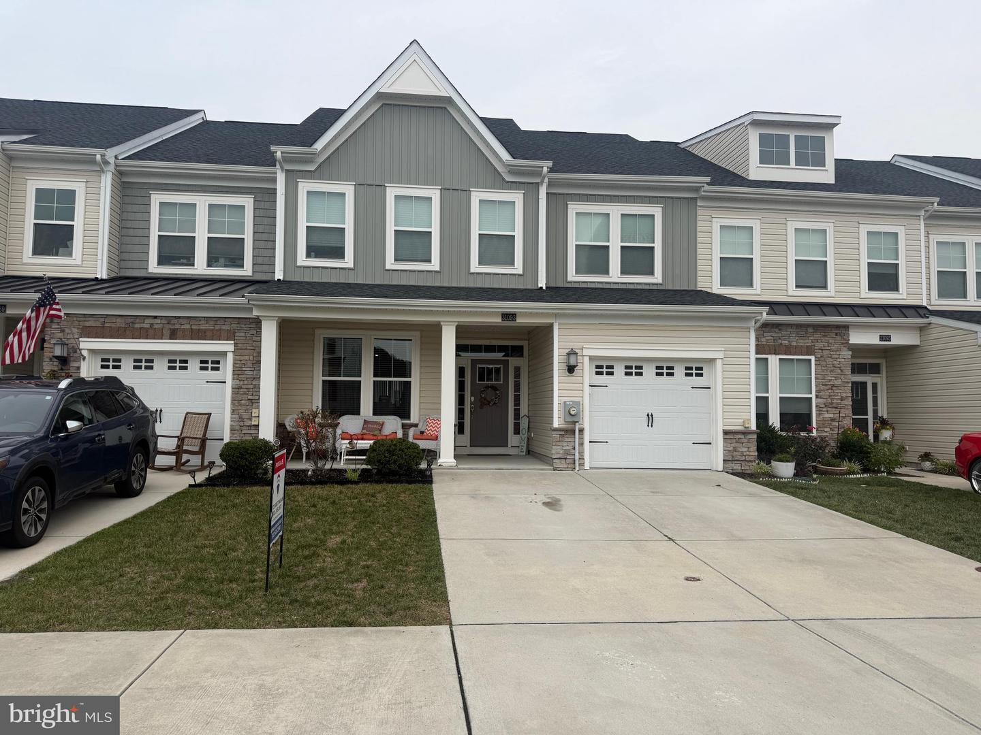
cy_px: 368
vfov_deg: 56.8
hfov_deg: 71.6
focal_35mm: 24
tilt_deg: +3.0
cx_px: 490
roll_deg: +0.0
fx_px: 680
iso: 80
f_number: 1.78
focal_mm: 6.76
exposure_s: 1/4405
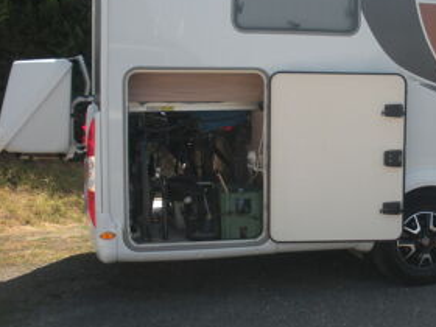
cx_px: 346
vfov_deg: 24.4
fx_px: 756
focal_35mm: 60
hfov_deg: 31.4
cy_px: 132
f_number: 3.5
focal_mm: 6.3
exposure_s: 1/344
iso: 64
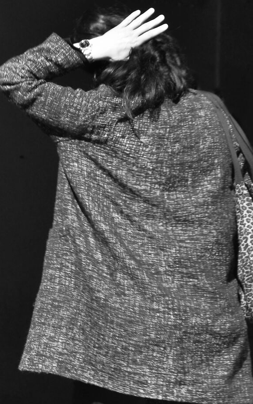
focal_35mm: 247
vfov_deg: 8.5
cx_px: -83
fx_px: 2724
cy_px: 197
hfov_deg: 5.3
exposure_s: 1/160
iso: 100
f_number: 6.3
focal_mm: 62
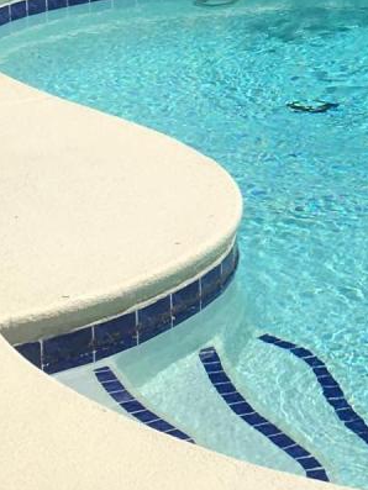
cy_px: 27
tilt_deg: -9.6
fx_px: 2068
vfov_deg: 13.4
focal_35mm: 146
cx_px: 431
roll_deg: +0.1
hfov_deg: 10.0
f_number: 2.2
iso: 25
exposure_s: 1/3497
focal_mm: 4.15
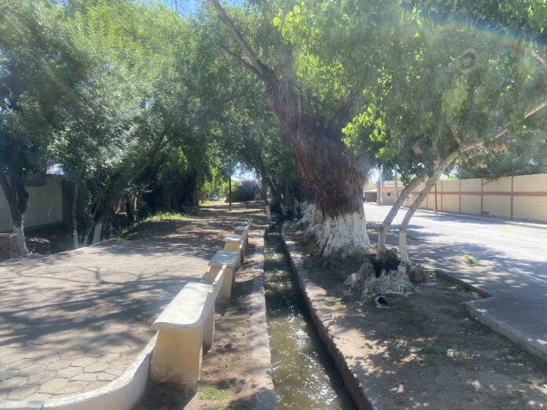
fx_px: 411
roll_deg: +0.2
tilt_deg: -1.6
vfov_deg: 53.1
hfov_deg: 67.3
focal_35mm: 26
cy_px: 205
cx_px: 274
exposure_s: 1/877
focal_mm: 4.25
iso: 32
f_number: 1.8
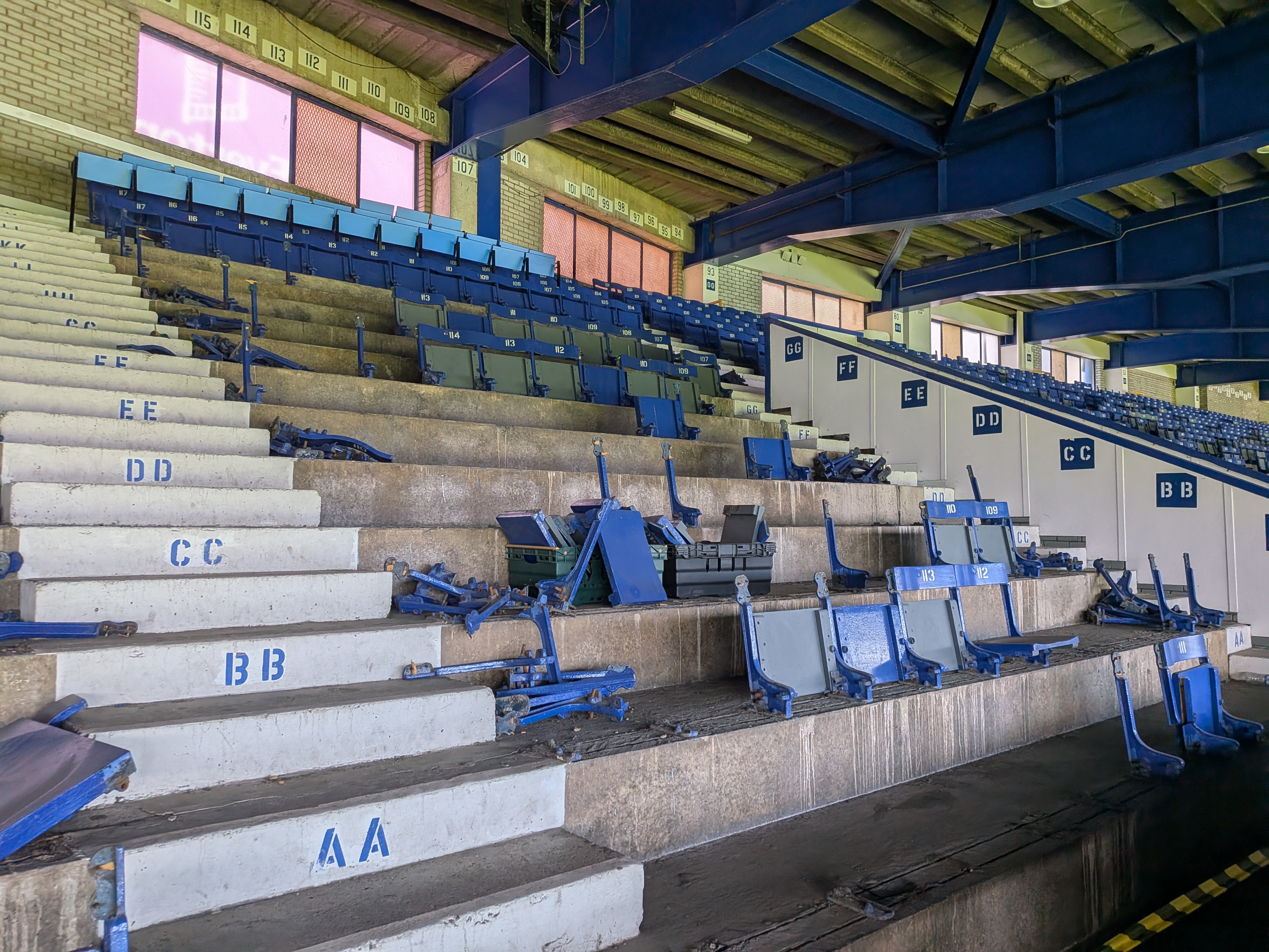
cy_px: 476
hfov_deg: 71.6
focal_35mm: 24
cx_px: 634
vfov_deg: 56.8
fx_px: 880
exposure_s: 1/100
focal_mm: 4.53
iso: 30
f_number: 1.7
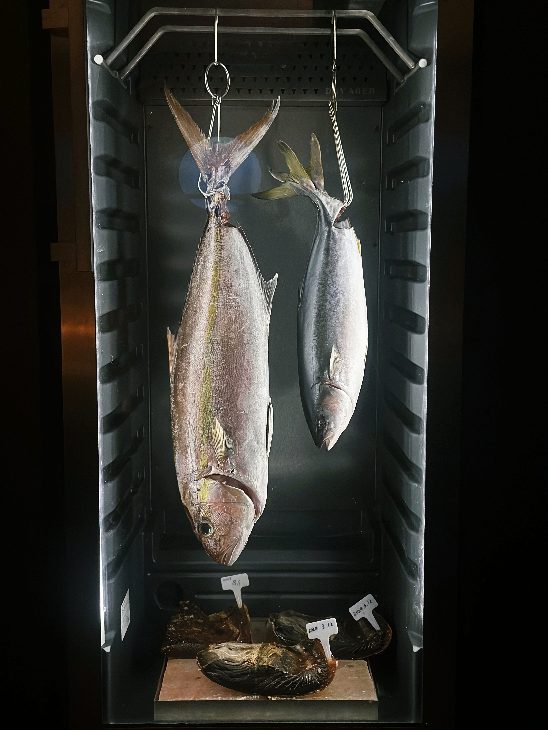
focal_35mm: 48
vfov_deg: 39.7
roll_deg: -2.0
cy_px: 365
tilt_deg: -6.4
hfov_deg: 30.3
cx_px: 274
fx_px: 1013
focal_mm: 6.86
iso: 500
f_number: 1.78
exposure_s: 1/39
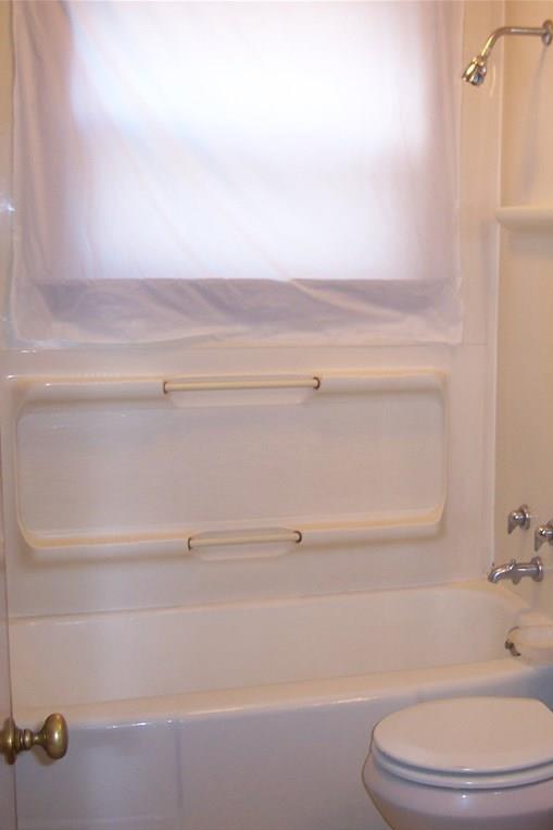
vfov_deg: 37.5
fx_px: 1221
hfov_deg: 24.7
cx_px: 504
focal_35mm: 53
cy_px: 416
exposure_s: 1/30
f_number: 2.8
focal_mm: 8
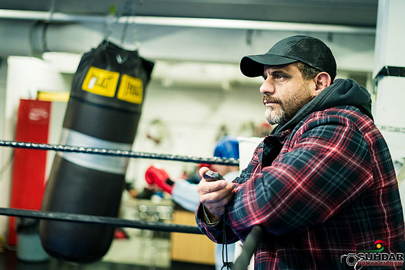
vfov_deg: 25.8
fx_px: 590
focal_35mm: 52
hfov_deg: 37.9
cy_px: 135
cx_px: 197
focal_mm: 50
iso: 3200
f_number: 1.8
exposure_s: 1/640
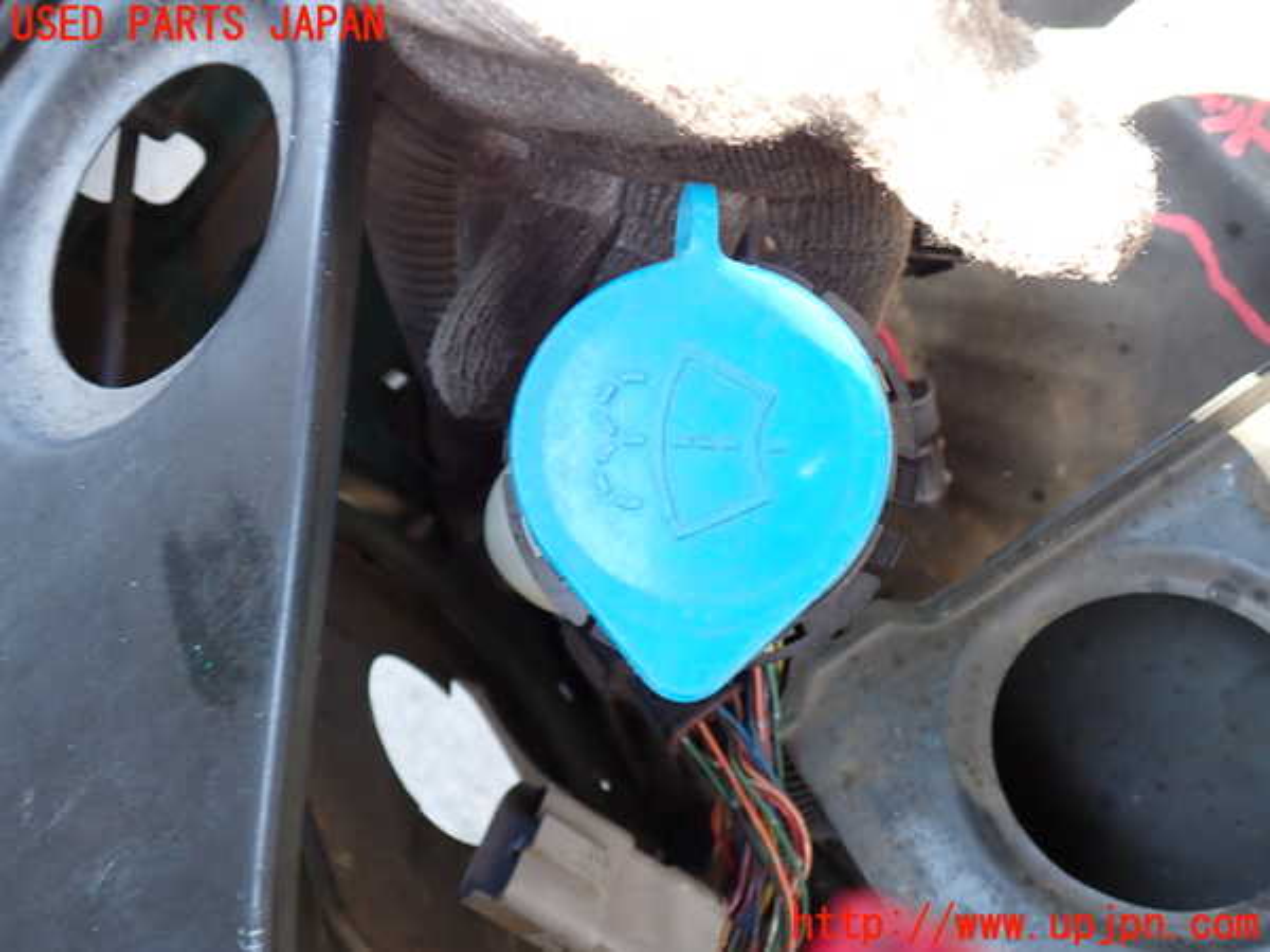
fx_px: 1101
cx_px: 635
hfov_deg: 60.0
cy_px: 476
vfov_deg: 46.8
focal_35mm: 30
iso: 100
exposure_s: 1/60
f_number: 2.3
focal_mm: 5.4
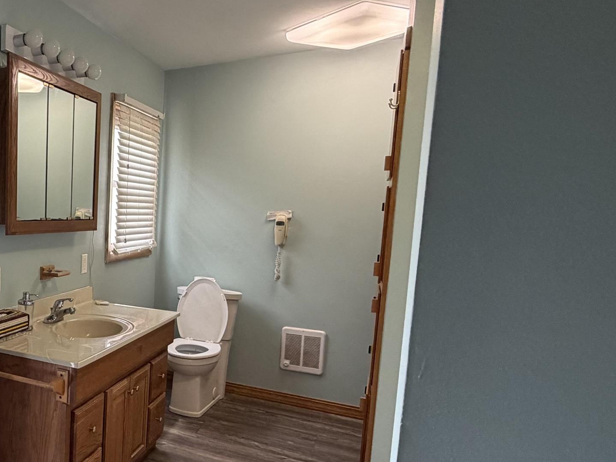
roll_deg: -0.8
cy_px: 272
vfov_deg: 46.6
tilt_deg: -6.5
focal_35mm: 30
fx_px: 534
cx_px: 6
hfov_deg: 49.5
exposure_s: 1/60
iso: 250
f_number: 2.2
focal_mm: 2.22
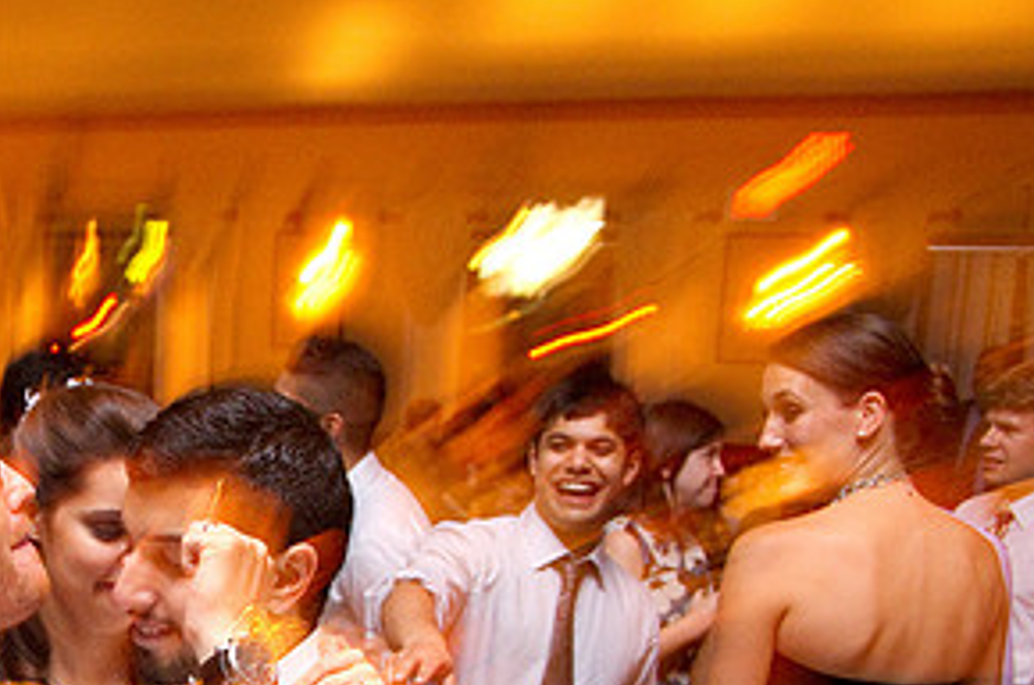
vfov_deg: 14.7
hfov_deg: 21.7
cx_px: 103
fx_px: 2637
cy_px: 594
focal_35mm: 92
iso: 3200
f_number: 4
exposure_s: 1/8
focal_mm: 31
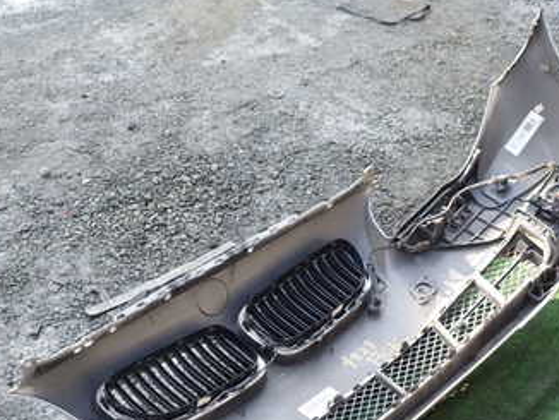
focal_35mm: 46
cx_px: 219
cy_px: 336
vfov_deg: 30.8
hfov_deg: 41.0
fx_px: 743
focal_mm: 4.5
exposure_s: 1/160
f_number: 2.8
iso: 100
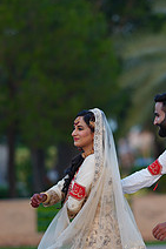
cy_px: 128
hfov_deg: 5.9
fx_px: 1614
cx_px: 134
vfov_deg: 8.8
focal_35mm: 233
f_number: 1.4
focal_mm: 85
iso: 80
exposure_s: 1/400
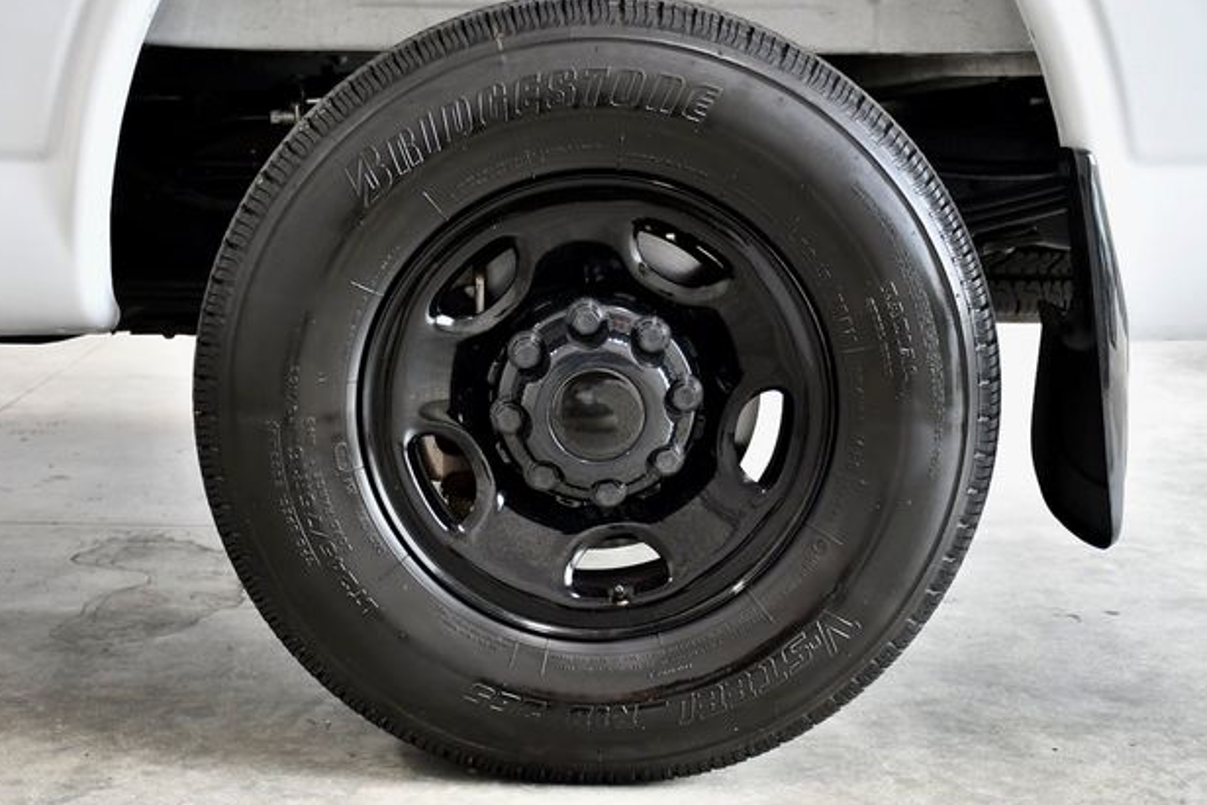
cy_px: 399
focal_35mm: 54
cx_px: 582
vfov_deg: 25.1
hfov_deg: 36.9
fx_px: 1811
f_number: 4.2
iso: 500
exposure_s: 1/100
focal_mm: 35
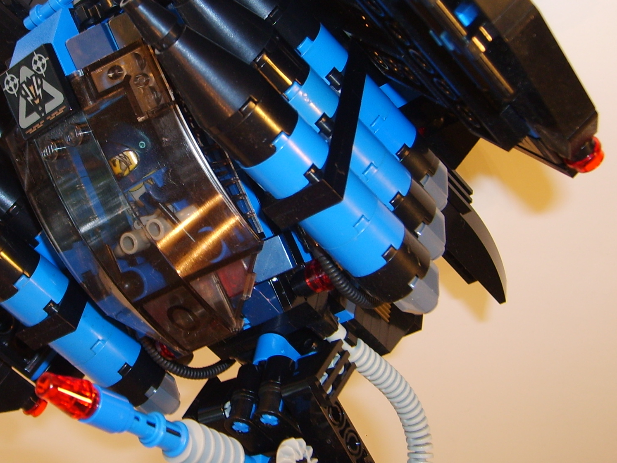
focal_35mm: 60
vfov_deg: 24.4
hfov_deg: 31.8
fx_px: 1070
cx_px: 188
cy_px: 173
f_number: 2.8
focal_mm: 5.8
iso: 53
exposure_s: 1/30
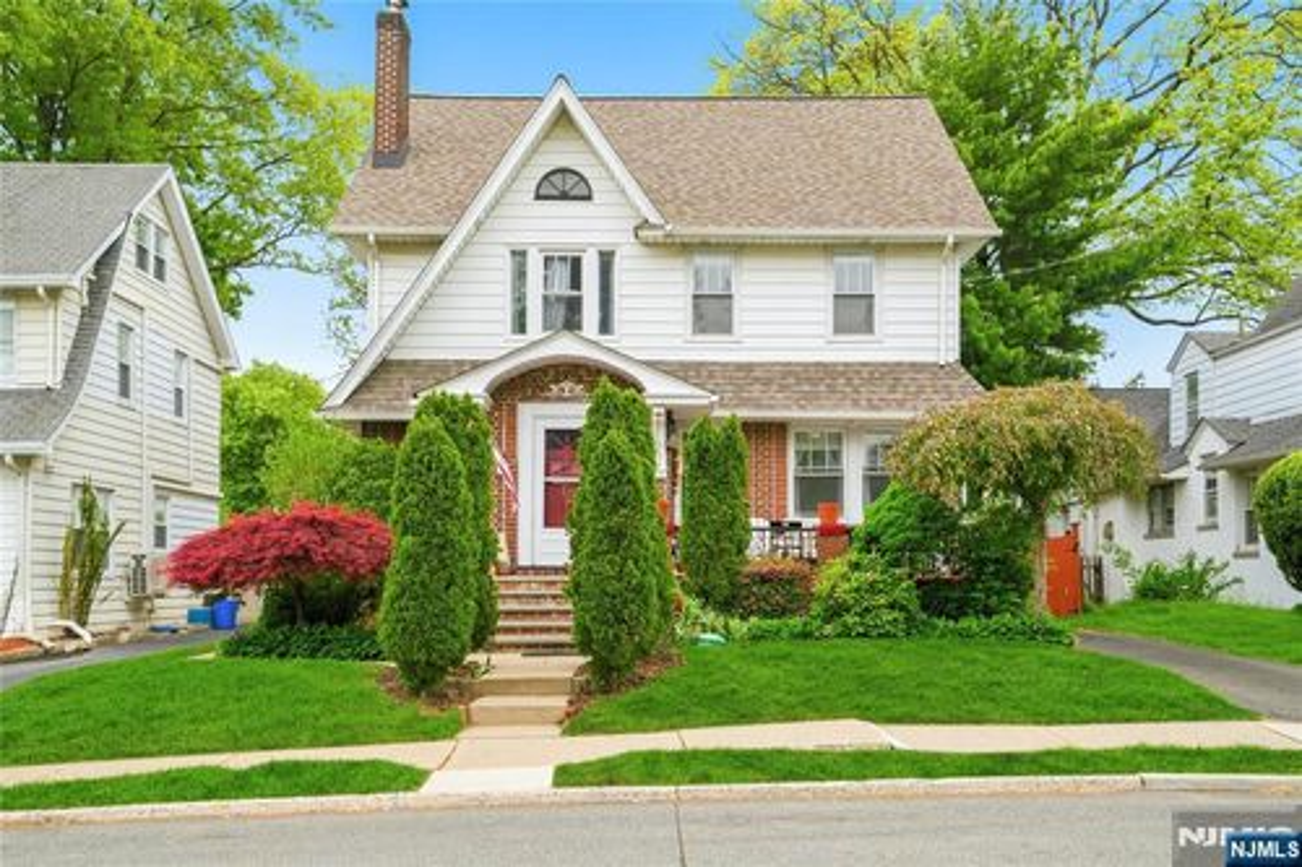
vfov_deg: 37.8
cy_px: 434
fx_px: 1265
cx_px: 651
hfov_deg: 54.5
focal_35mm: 35
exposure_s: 1/250
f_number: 8
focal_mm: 35
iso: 640
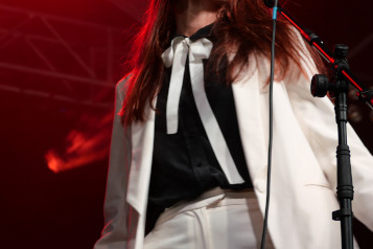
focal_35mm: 168
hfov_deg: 12.2
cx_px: 194
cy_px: 83
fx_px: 1741
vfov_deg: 8.2
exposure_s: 1/100
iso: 200
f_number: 4
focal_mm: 45
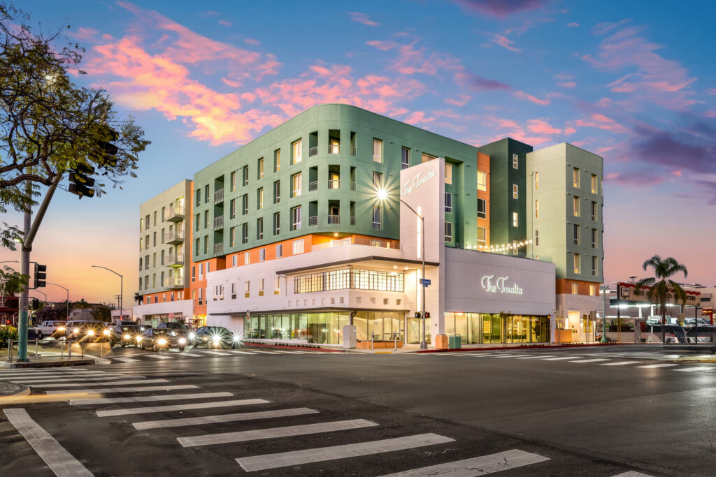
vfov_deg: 61.9
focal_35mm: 20
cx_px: 358
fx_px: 398
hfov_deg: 84.0
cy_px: 238
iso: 64
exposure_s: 2
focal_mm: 20
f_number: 10
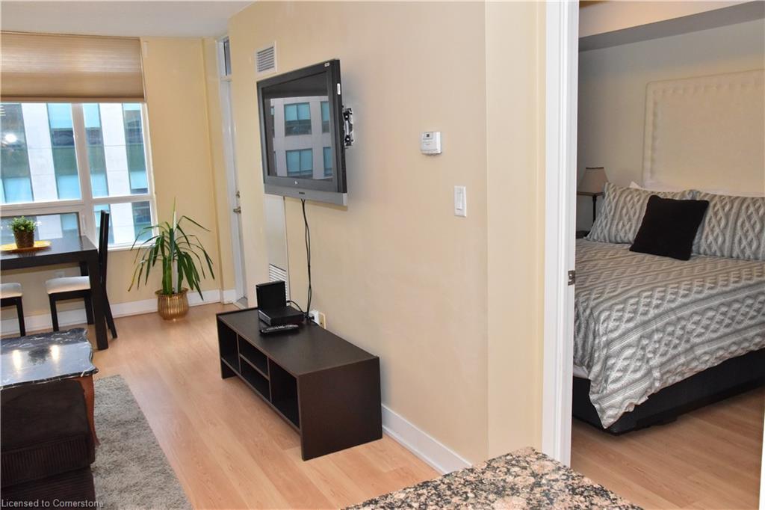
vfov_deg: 43.6
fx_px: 637
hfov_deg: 61.9
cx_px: 382
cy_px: 255
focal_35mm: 30
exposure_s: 1/60
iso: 2500
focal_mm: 20
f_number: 11
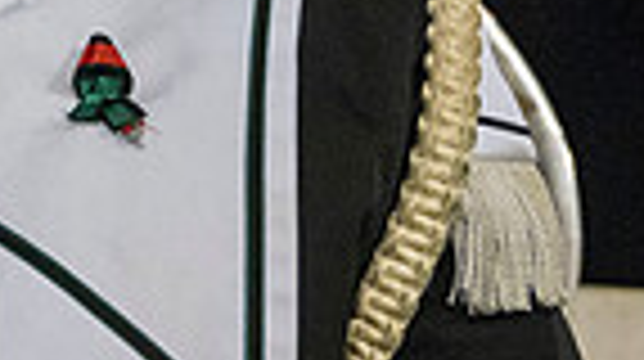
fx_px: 1740
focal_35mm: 102
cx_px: -153
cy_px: -209
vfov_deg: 11.3
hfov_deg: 19.6
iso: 3200
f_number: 4
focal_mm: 24
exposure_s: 1/500
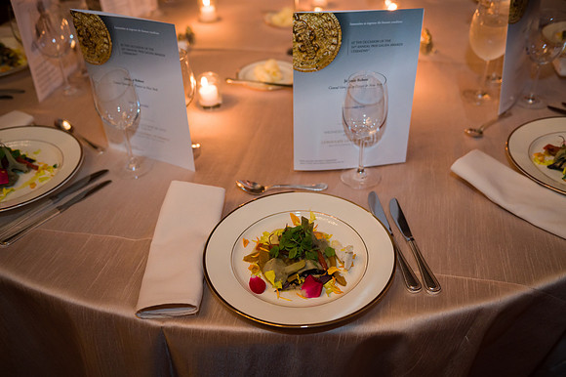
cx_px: 283
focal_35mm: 34
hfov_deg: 55.8
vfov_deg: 38.8
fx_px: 534
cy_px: 188
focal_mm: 34
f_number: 3.2
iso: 1600
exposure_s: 1/200
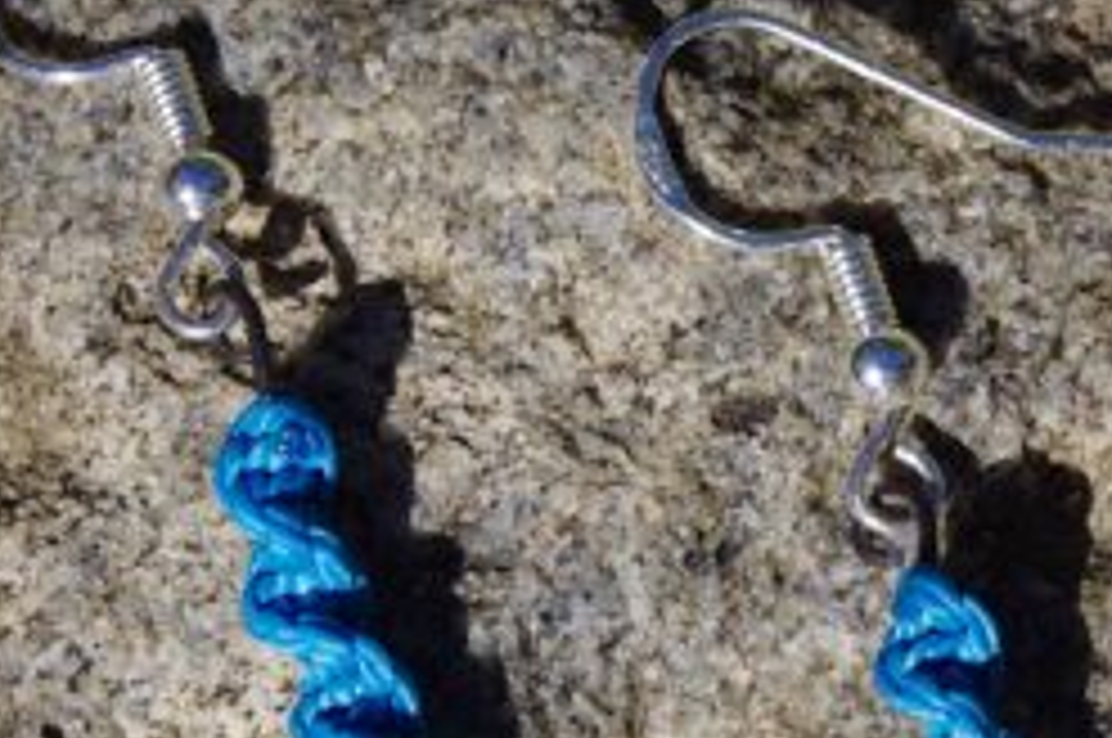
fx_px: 9347
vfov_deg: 4.5
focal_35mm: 303
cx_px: 779
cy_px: 855
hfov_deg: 6.8
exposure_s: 1/320
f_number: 9
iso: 100
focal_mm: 73
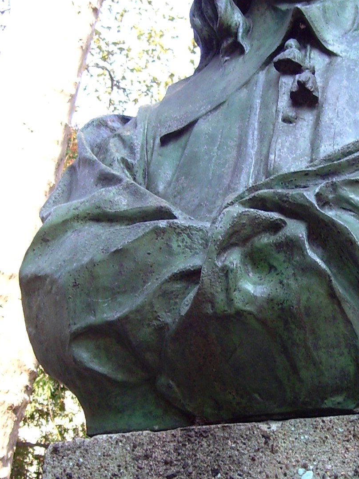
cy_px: 268
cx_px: 267
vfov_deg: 25.3
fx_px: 1065
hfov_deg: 19.0
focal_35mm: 77
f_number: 2.7
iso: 80
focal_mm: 6
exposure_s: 1/90
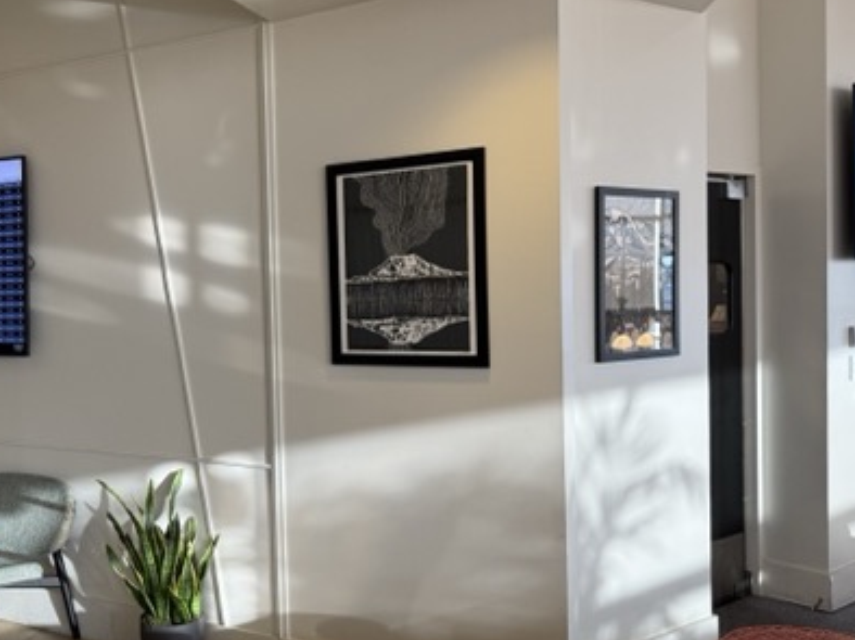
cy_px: 312
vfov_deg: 36.8
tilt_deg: -4.9
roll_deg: +2.8
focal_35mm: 39
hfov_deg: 46.7
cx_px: 247
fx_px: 963
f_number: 1.78
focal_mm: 6.76
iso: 125
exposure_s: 1/120
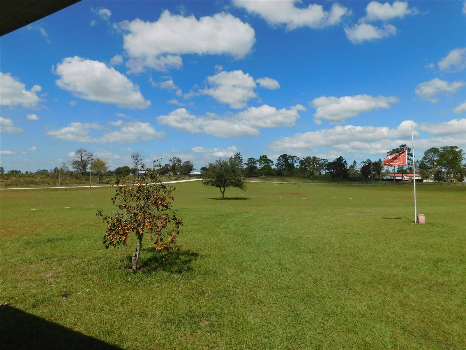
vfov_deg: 58.9
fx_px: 310
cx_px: 233
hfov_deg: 73.9
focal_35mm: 23
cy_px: 175
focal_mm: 4
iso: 125
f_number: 6
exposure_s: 1/800
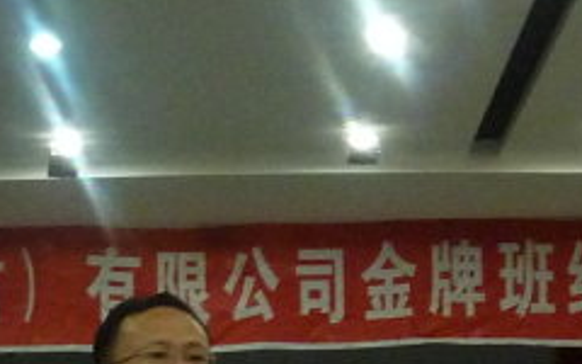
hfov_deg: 14.3
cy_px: 545
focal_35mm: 146
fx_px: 2316
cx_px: 170
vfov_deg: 8.8
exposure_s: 1/8
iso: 400
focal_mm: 4.4
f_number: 3.3
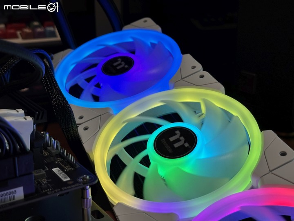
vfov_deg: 30.3
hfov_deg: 39.7
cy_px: 110
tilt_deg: -17.2
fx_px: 408
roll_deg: -0.4
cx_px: 147
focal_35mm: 48
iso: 50
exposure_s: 1/243
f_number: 1.78
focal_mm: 6.86
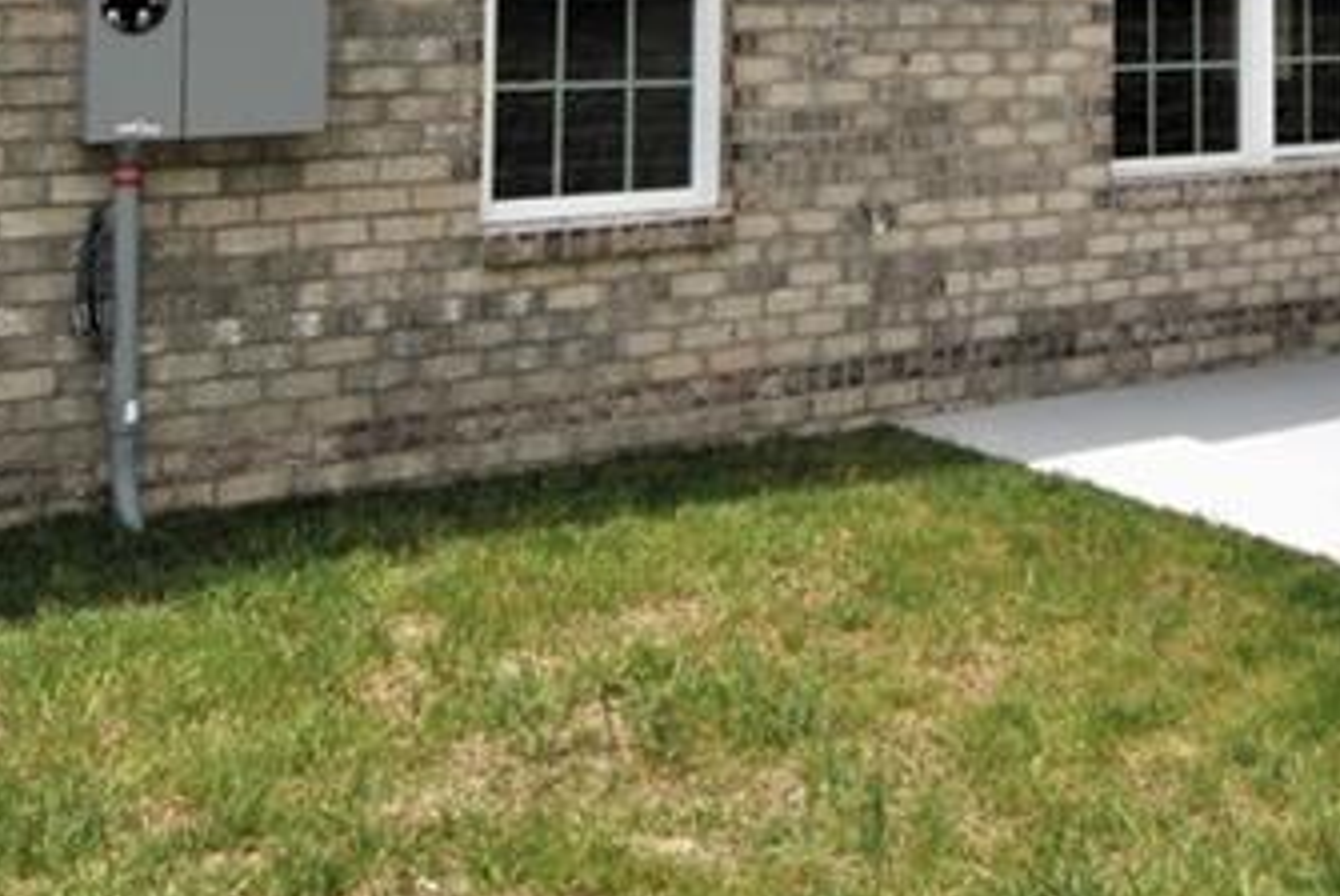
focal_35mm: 55
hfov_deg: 34.8
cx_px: 1124
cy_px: -88
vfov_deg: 23.2
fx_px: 2049
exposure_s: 1/200
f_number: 11
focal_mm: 12
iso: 100
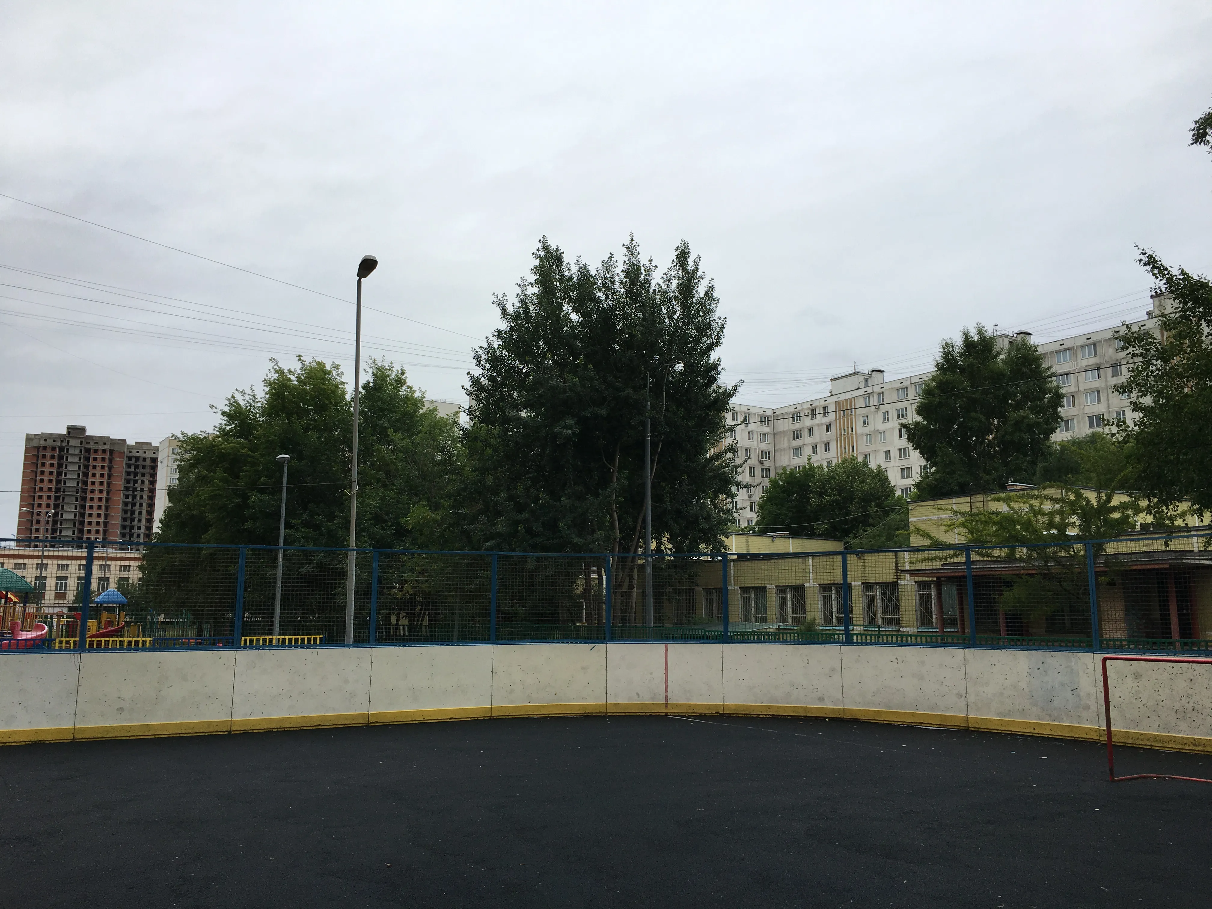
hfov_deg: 61.7
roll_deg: -0.3
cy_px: 454
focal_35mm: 29
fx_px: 1015
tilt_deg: +9.0
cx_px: 606
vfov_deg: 48.2
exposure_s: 1/301
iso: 25
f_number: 2.2
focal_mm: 4.15
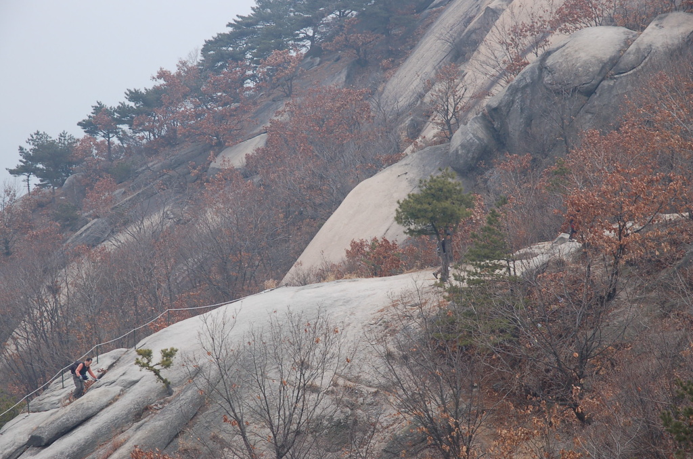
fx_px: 2018
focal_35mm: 105
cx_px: 346
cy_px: 230
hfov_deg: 19.5
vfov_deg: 13.0
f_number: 9
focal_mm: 70
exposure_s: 1/100
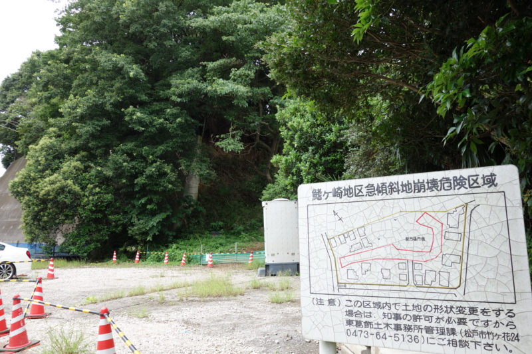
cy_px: 177
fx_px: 414
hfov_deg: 65.5
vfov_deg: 46.4
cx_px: 266
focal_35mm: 28
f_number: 5.6
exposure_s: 1/125
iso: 125
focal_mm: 10.4
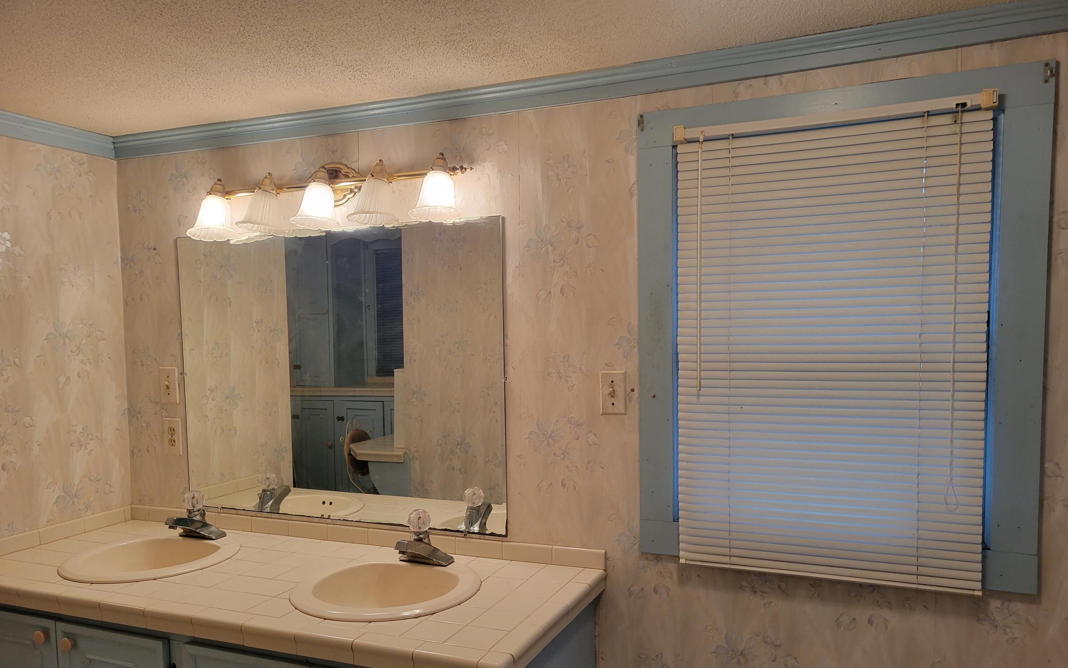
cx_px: 534
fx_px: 815
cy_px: 382
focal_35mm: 28
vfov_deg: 44.4
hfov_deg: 66.5
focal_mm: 5.4
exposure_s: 1/120
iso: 125
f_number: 1.8
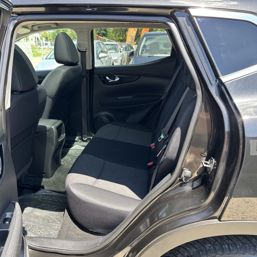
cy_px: 128
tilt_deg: -12.2
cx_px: 108
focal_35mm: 31
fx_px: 260
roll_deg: +1.8
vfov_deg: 52.5
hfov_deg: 52.3
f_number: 1.6
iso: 40
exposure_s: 1/140
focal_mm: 5.96
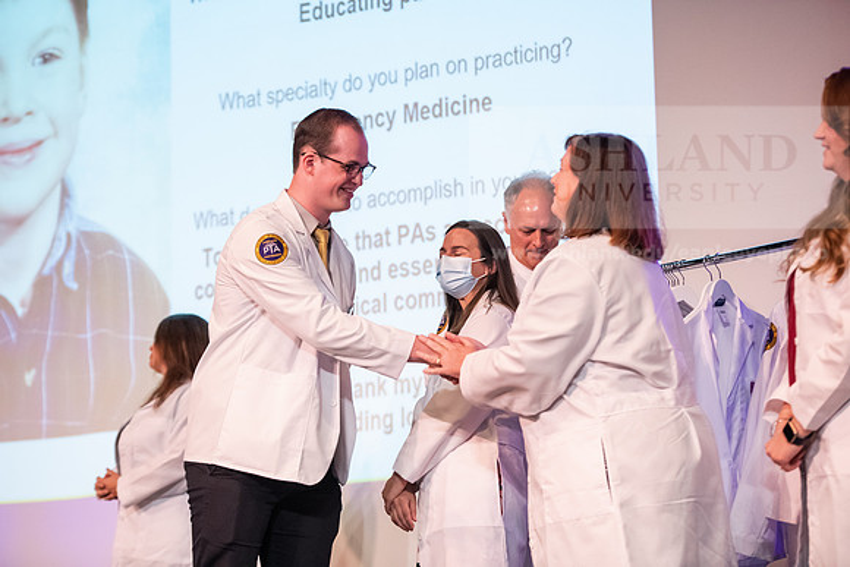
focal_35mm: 98
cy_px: 284
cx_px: 425
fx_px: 2314
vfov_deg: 14.0
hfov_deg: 20.8
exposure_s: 1/200
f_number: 3.2
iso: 4000
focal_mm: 98
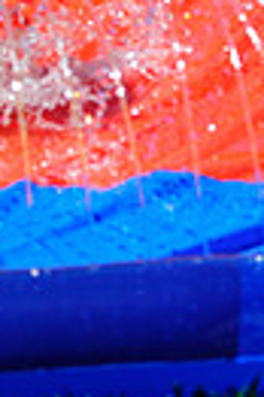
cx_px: -174
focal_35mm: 360
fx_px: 3970
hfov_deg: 3.8
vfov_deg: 5.7
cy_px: -164
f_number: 7.1
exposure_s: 1/800
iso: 200
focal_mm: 70
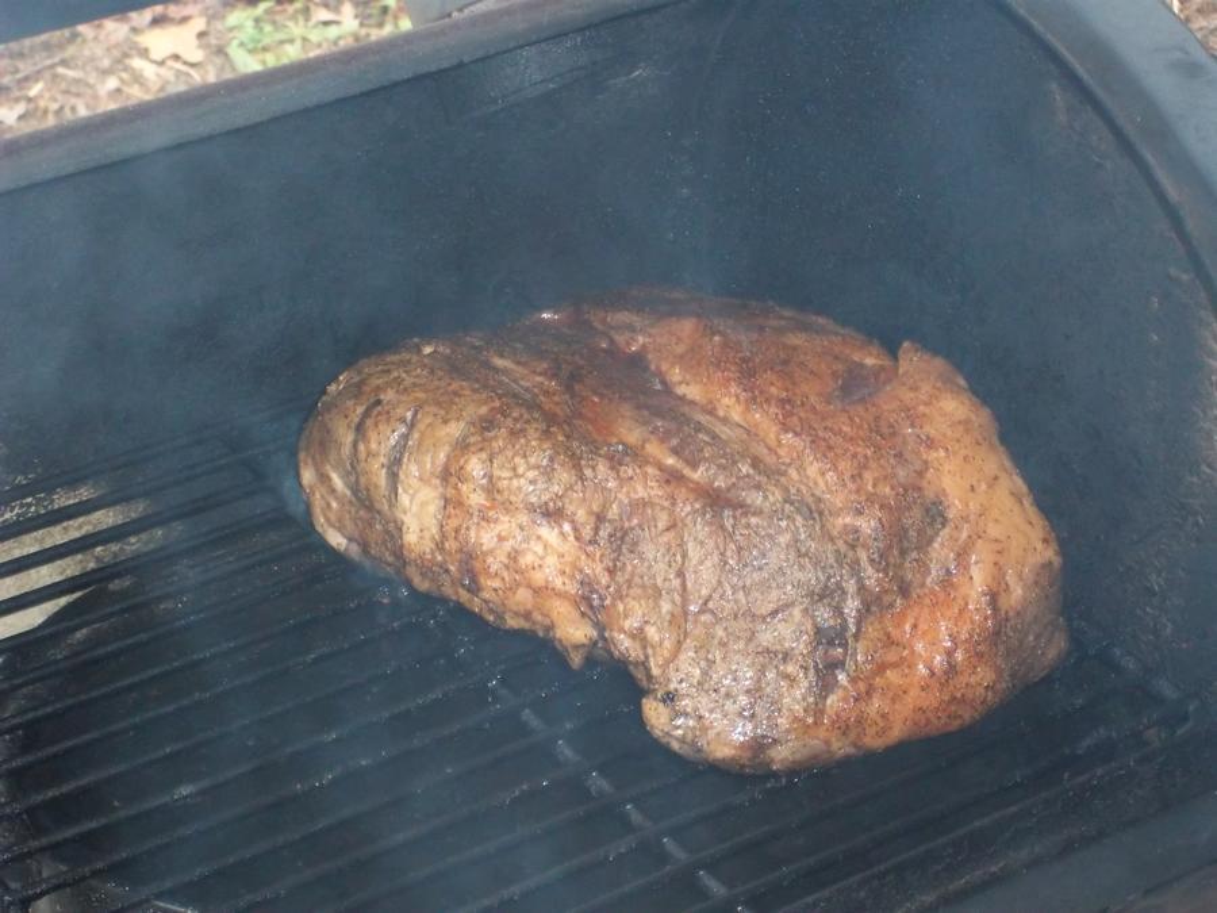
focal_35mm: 108
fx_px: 3797
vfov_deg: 13.7
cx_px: 608
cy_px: 456
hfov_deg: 18.2
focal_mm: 19.5
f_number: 5.6
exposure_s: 1/60
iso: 400
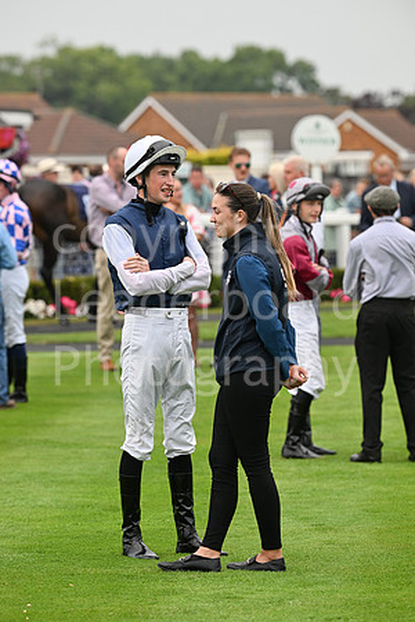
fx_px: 3458
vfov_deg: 10.3
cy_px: 311
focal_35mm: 200
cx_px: 208
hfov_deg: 6.9
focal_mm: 200
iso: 640
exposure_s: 1/400
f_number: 5
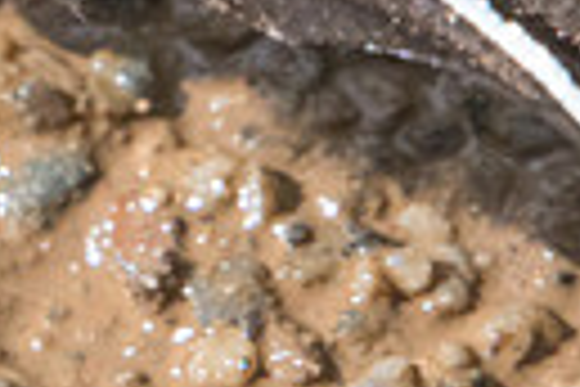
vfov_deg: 0.4
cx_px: -172
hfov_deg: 0.5
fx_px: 60557
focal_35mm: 3759
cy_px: -326
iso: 1000
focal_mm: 400
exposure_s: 1/800
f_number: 11
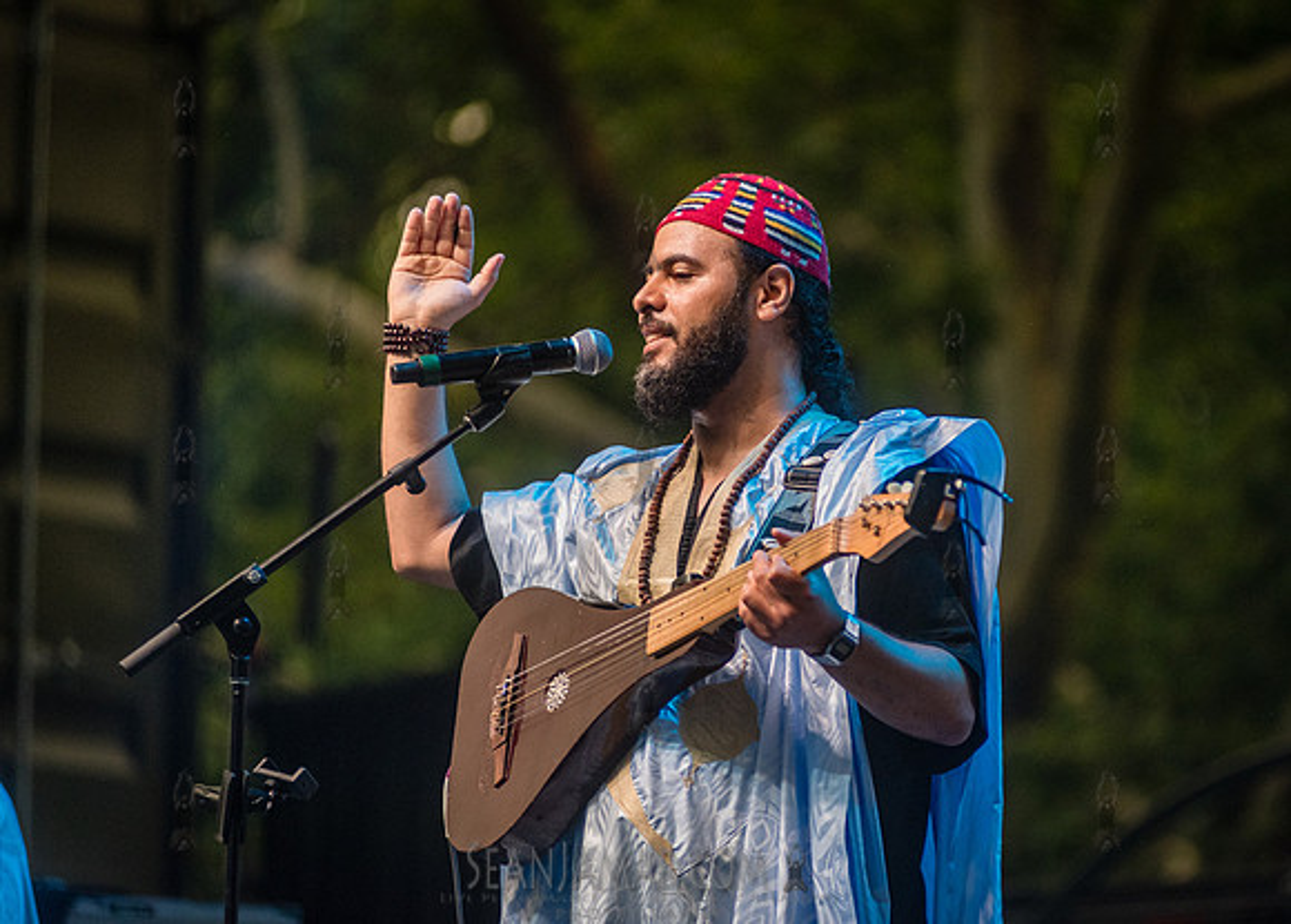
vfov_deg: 6.5
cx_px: 794
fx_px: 8161
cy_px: 394
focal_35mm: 222
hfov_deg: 9.0
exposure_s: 1/1600
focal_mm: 185
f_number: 2.8
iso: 2000
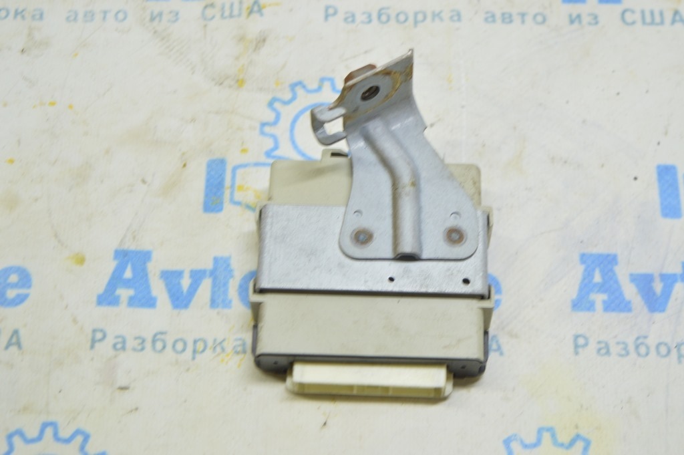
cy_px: 228
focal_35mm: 68
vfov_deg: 20.1
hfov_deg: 29.9
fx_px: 1281
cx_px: 342
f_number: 5.6
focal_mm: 45
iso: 400
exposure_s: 1/20
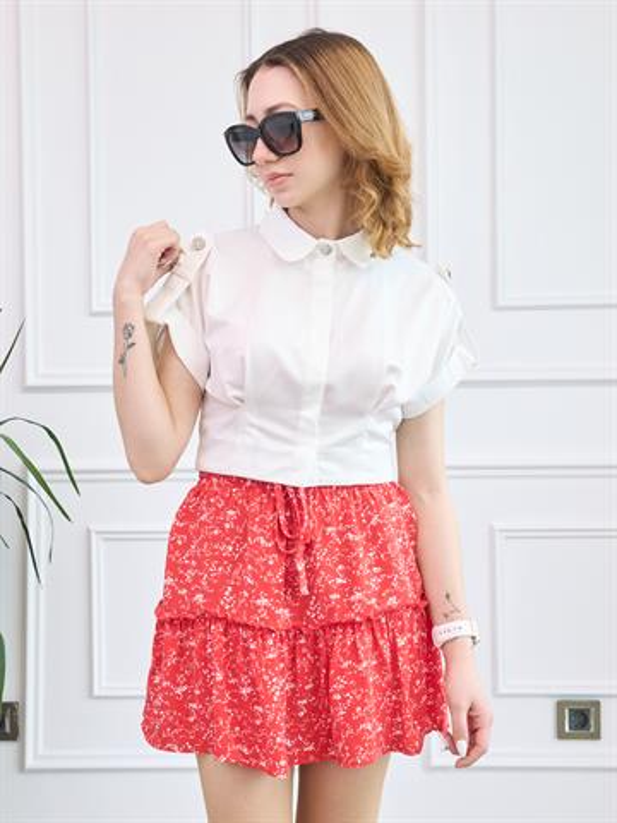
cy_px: 412
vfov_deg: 31.7
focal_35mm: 61
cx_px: 308
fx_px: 1450
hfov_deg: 24.0
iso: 500
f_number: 5.6
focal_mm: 28
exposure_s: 1/100
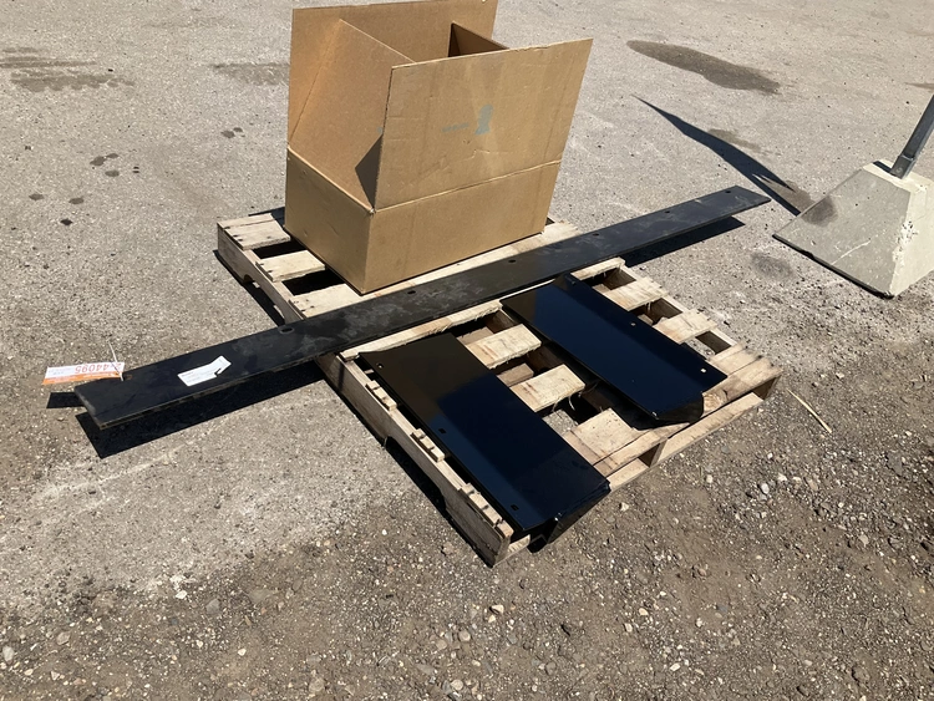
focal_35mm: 29
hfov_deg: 61.6
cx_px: 467
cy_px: 350
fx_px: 783
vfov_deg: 48.3
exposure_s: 1/2141
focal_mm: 3
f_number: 1.8
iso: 25
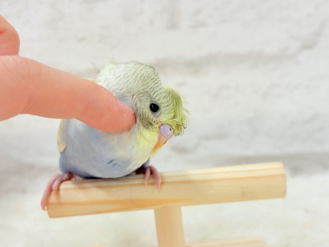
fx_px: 494
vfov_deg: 28.0
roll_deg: +5.1
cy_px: 124
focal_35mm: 52
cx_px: 164
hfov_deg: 36.8
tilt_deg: -12.8
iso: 80
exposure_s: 1/100
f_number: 1.6
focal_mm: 5.96
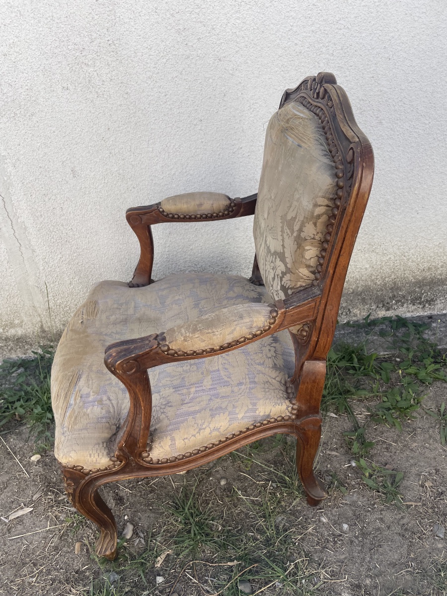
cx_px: 224
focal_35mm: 26
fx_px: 448
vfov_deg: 67.3
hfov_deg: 53.1
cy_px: 298
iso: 32
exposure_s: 1/1171
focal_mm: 4.2
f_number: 1.6
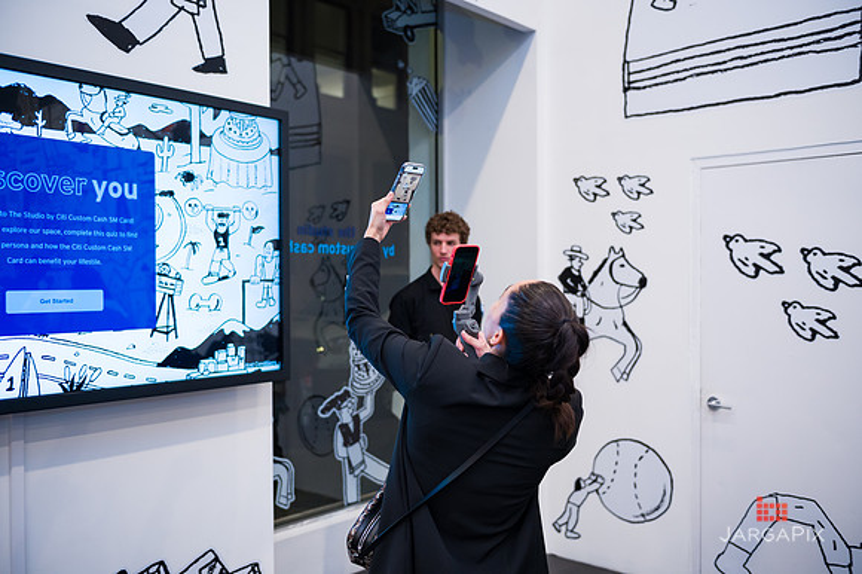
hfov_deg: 55.8
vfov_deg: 38.8
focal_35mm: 34
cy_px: 287
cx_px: 431
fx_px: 814
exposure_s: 1/200
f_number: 3.2
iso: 1600
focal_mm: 34
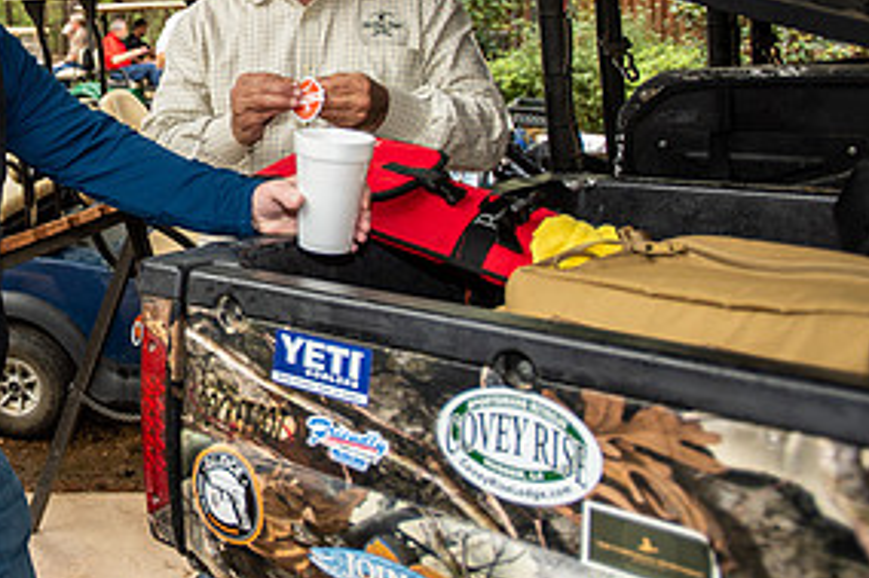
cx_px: 3
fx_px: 1086
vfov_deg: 29.3
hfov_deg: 38.7
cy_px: 141
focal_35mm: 45
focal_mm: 22
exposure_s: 1/250
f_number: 2.8
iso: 400
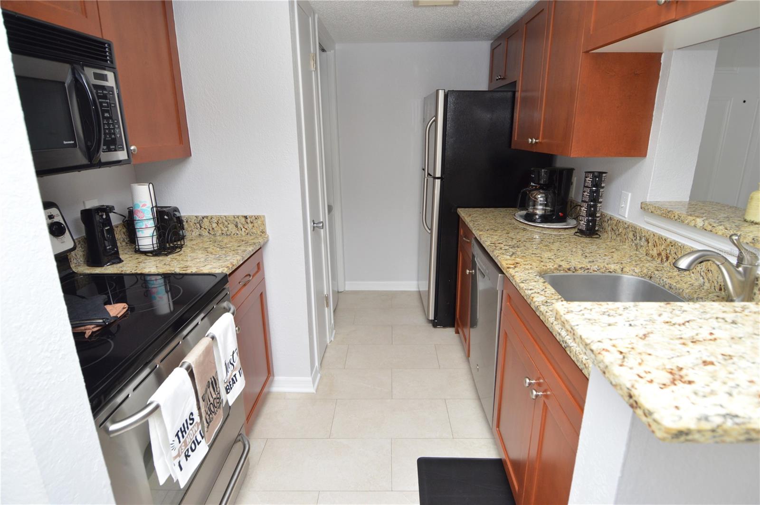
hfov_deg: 90.1
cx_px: 380
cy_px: 252
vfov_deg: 67.3
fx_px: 380
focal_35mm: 18
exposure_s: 1/60
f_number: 4
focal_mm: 12
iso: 400
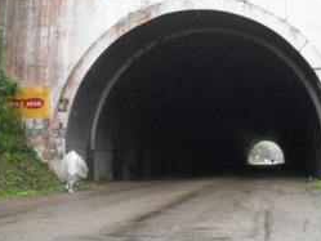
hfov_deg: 30.6
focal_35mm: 63
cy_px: 77
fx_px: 584
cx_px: 192
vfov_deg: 23.2
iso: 100
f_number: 2.8
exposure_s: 1/250
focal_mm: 6.2
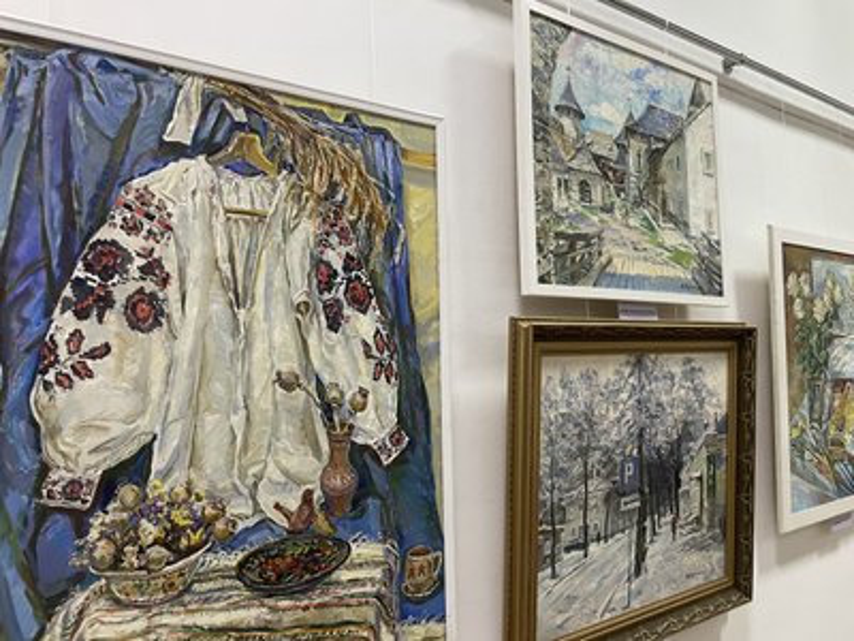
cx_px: 427
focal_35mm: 26
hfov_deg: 67.3
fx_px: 641
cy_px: 320
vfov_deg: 53.1
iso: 320
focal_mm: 4.2
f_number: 1.6
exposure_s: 1/50
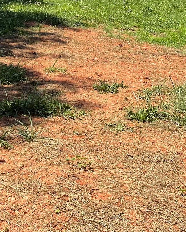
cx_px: 128
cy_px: 9
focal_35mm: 78
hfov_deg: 19.6
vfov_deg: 23.6
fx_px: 536
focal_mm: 3
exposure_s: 1/1015
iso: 16
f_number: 1.8
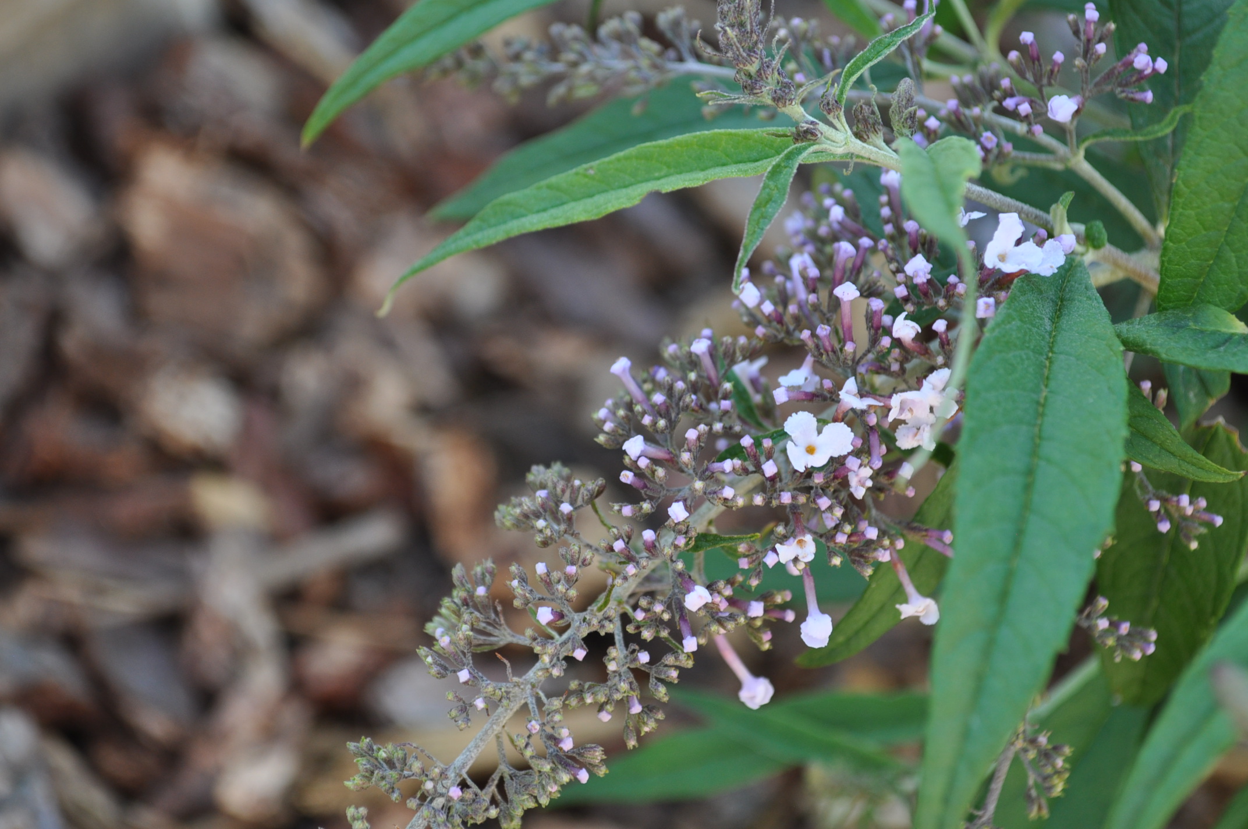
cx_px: 624
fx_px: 2389
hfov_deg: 29.3
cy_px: 414
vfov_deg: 19.7
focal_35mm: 69
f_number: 5.6
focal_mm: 46
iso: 320
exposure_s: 1/125
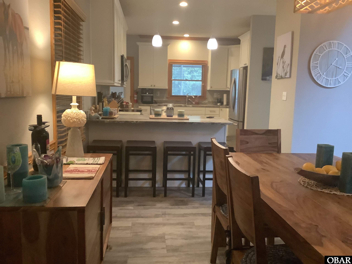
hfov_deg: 58.4
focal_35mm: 31
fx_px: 315
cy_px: 132
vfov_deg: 45.4
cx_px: 176
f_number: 2.4
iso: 400
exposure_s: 1/40
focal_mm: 3.3
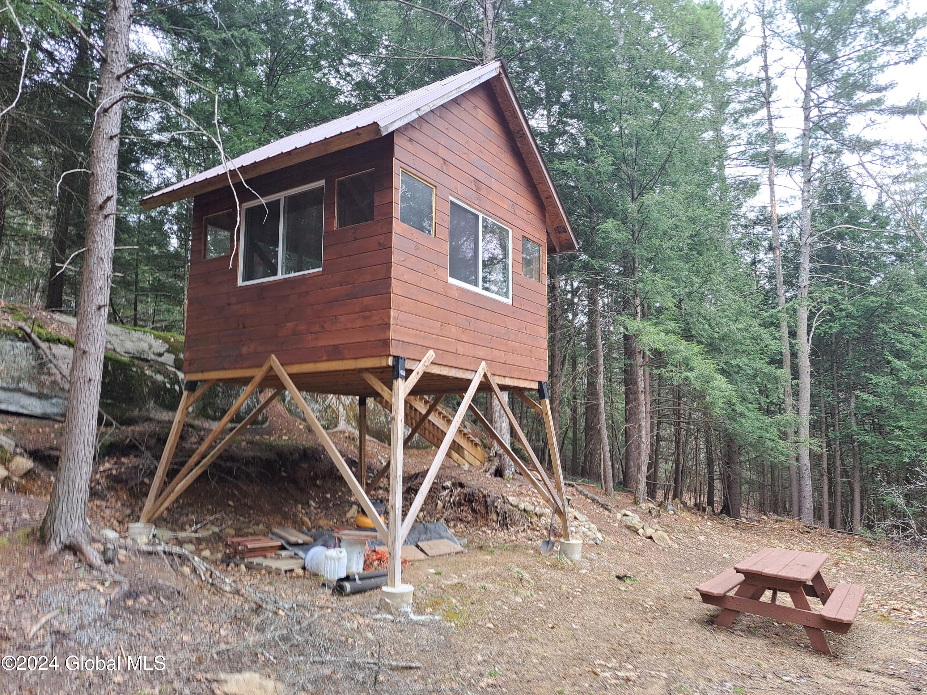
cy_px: 348
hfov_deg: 71.6
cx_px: 464
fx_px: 643
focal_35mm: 24
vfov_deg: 56.8
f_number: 1.8
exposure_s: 1/140
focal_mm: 5.23
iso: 50
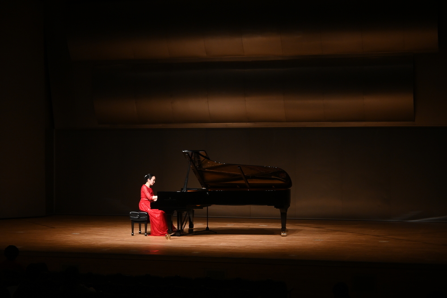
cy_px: 149
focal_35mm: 75
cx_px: 224
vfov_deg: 18.2
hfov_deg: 27.0
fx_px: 931
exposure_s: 1/80
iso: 1000
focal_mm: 50
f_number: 6.3
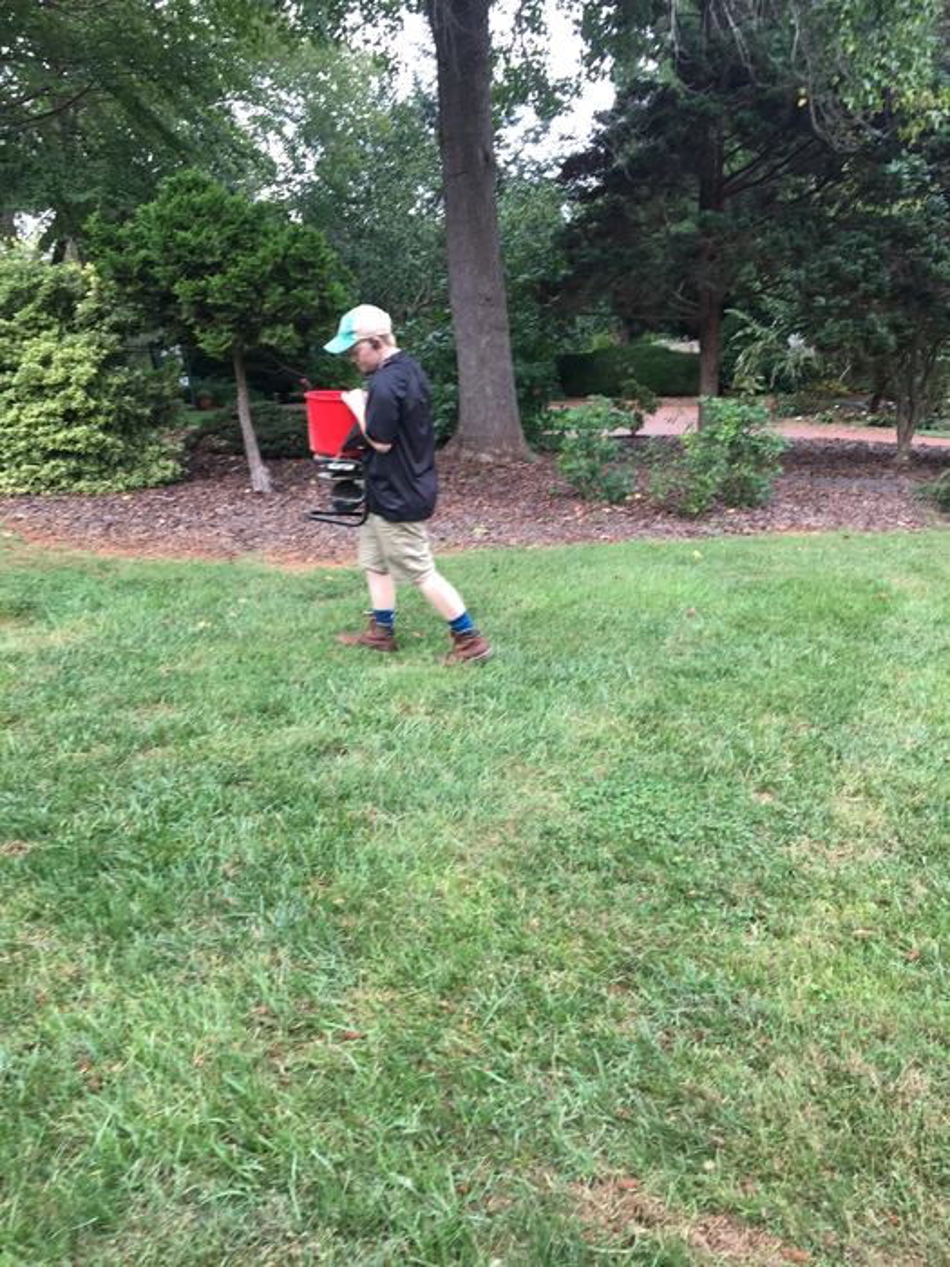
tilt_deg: -17.8
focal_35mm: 29
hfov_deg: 48.2
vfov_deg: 61.7
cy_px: 634
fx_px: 1061
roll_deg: +6.6
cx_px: 475
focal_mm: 4.15
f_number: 2.2
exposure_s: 1/120
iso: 32
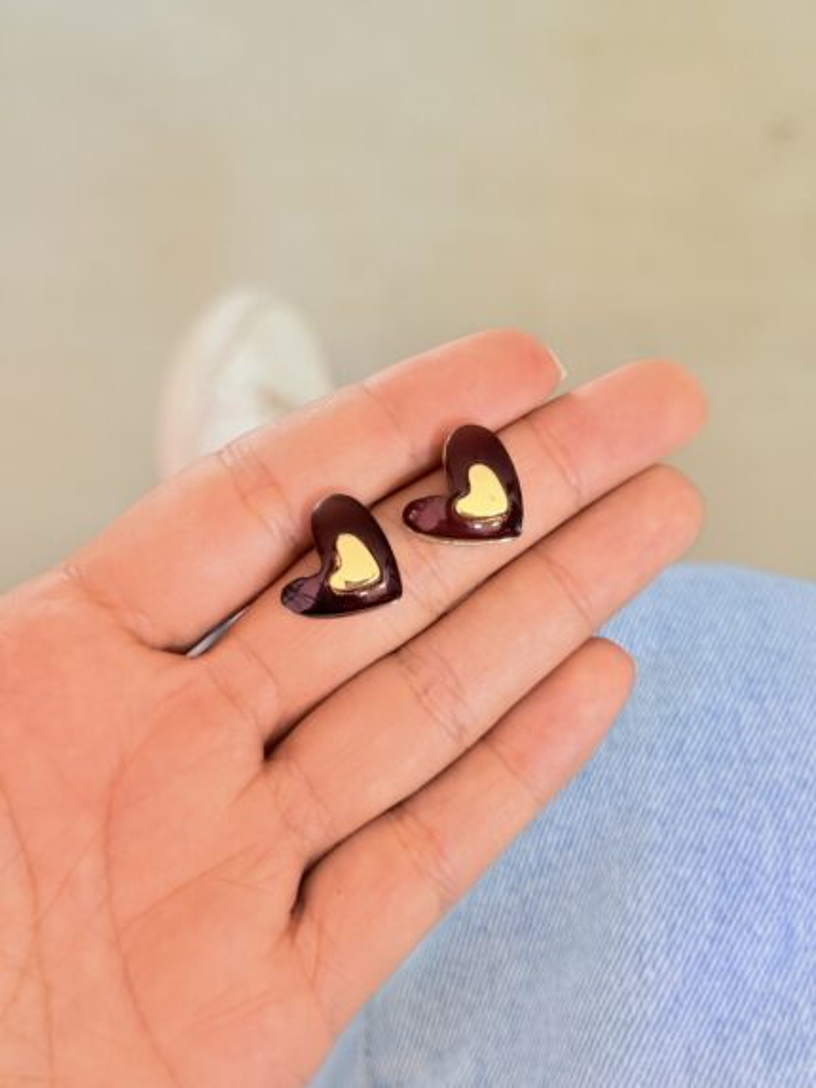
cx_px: 408
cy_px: 544
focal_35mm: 48
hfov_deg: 30.3
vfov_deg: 39.6
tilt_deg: -54.3
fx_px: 1508
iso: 400
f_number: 1.78
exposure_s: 1/40
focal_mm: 6.76
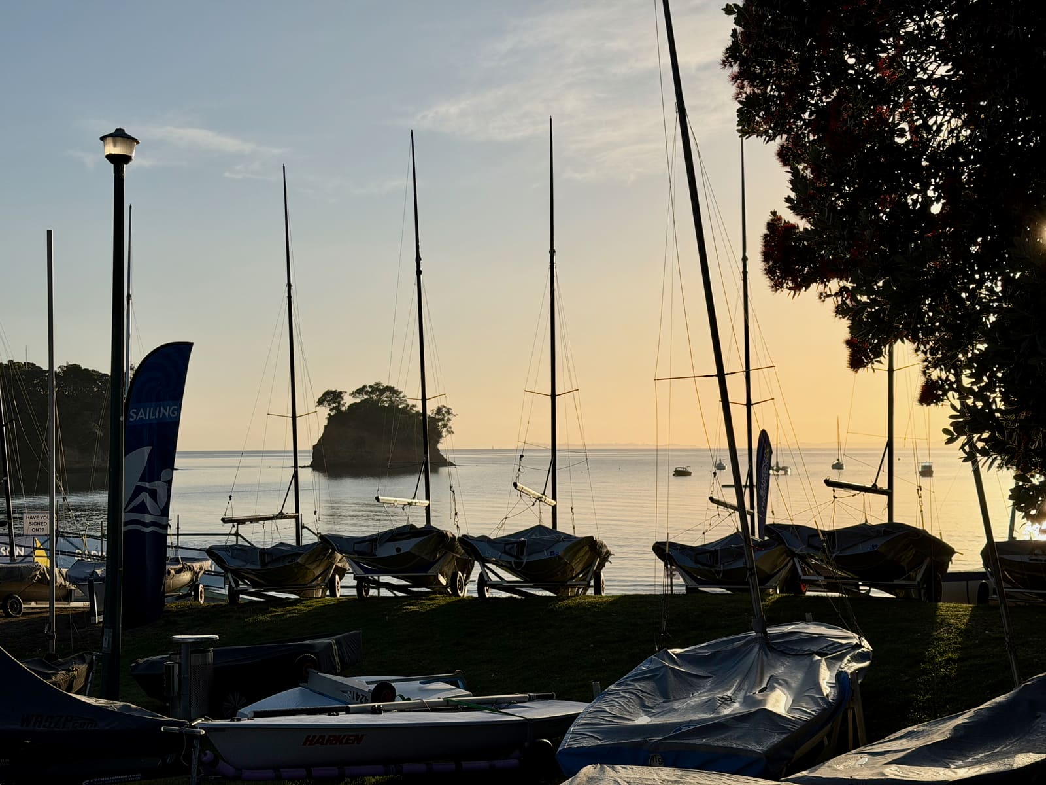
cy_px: 392
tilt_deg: +1.5
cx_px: 523
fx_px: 1450
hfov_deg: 39.7
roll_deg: +0.5
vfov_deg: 30.3
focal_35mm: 48
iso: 80
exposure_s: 1/20408
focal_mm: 6.76
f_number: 1.78
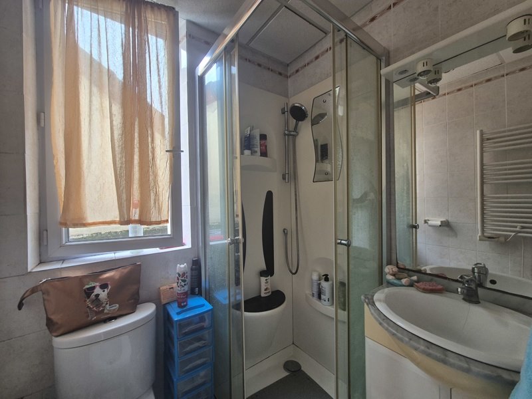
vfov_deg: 89.9
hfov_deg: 106.2
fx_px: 200
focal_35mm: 13
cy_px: 200
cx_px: 266
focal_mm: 2.2
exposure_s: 1/50
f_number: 2.2
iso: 80
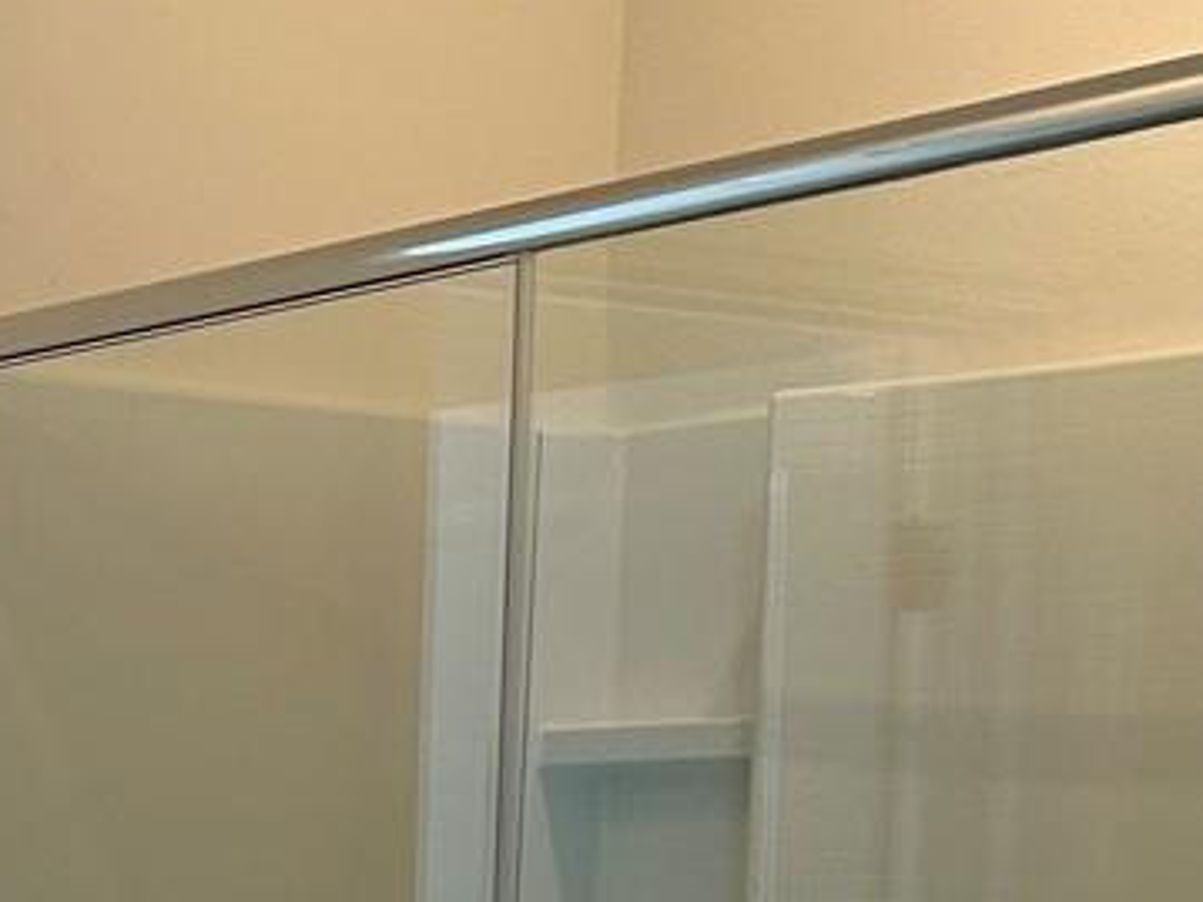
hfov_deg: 15.9
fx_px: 4030
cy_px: 1331
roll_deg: -0.6
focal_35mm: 116
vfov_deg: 12.2
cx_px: -466
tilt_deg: -5.1
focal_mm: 5.7
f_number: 1.5
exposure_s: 1/160
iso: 64
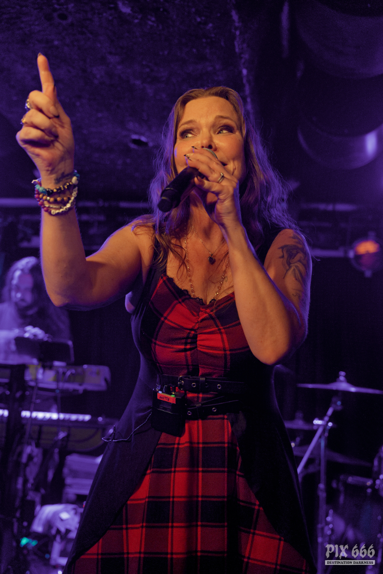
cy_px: 287
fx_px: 590
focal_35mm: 37
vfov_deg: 51.9
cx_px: 192
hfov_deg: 36.0
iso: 3200
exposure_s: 1/200
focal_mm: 37
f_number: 3.2
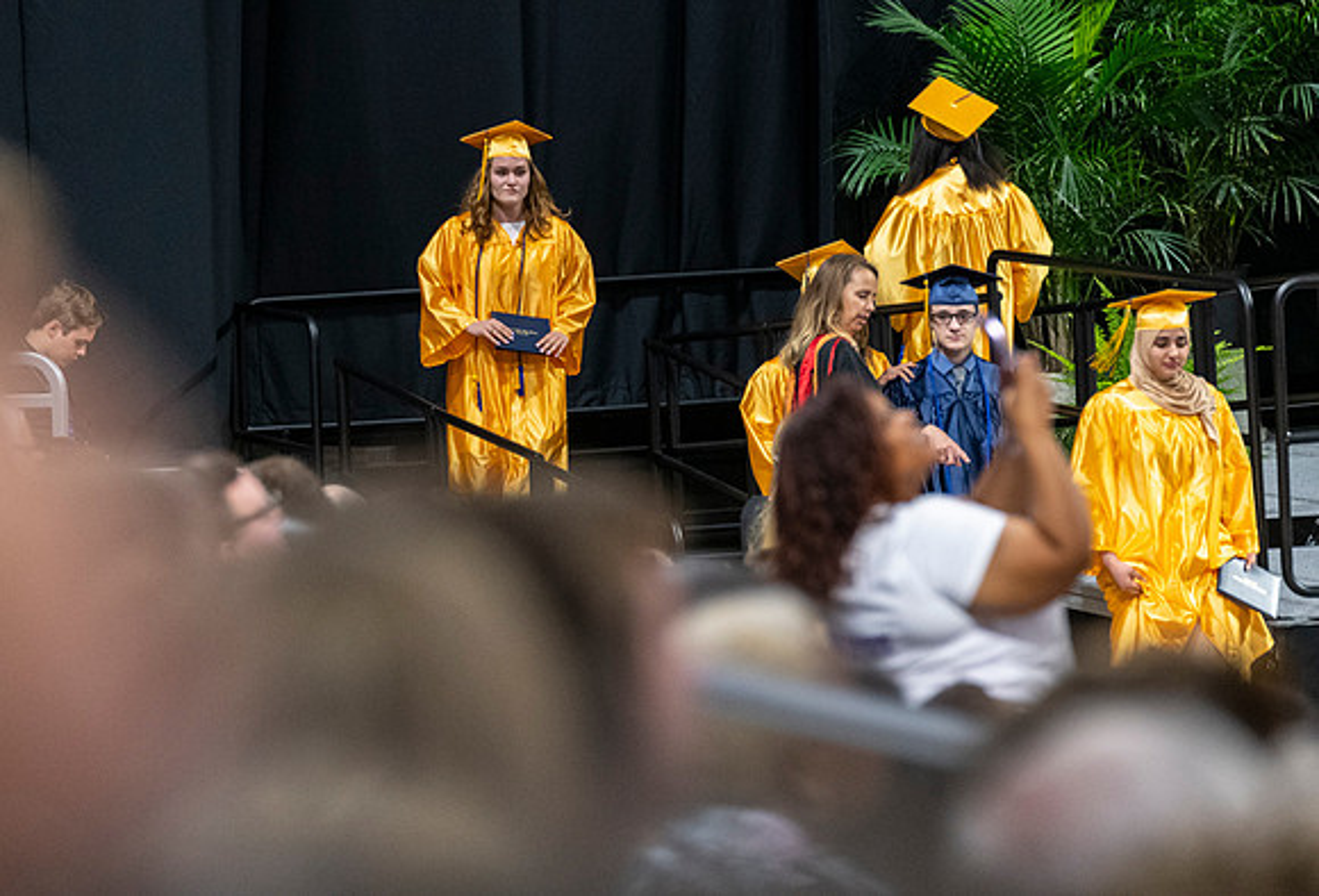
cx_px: 504
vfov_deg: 4.9
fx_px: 10431
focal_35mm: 283
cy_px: 383
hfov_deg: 7.2
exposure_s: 1/200
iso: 2000
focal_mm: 190
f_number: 4
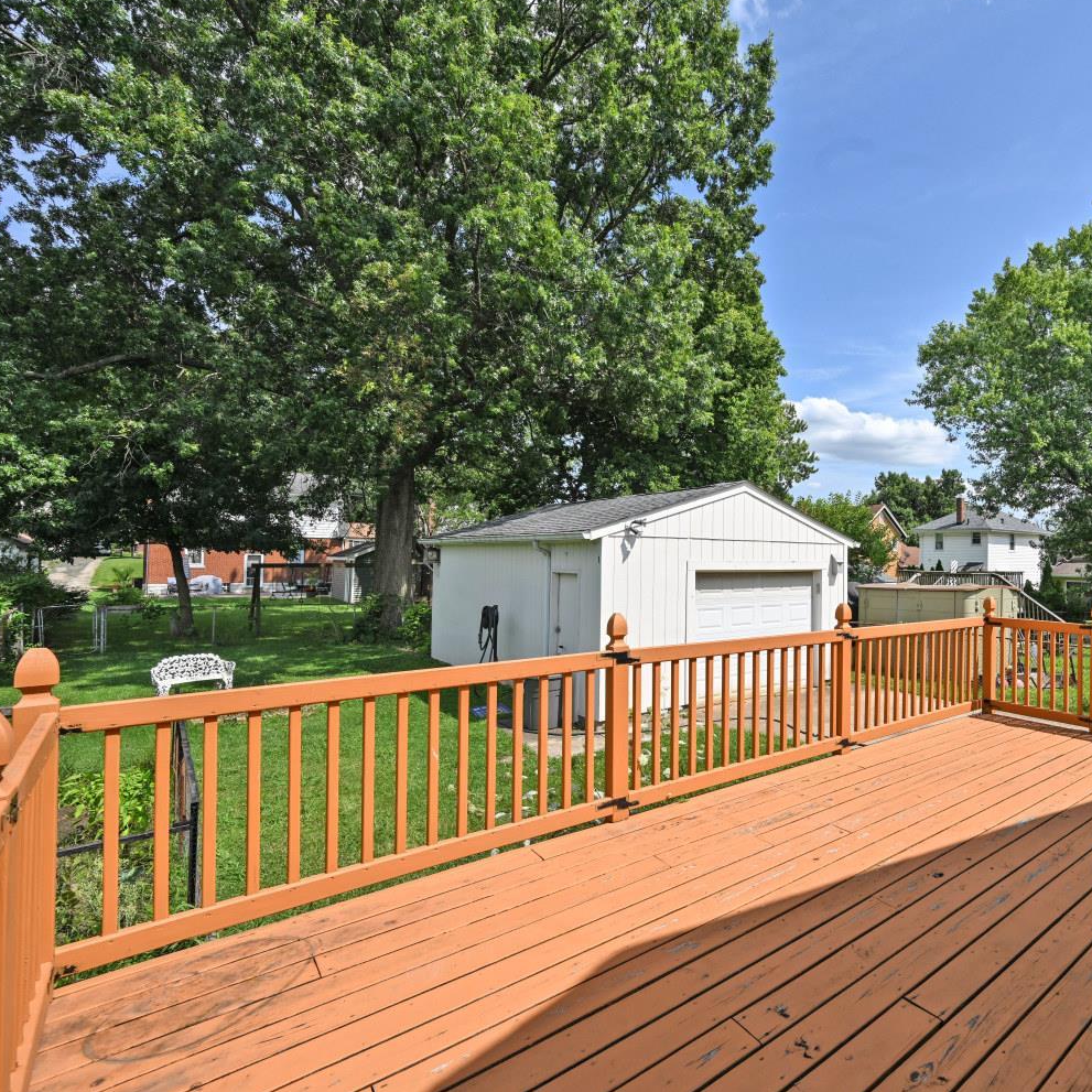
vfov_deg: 80.7
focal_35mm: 18
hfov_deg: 75.0
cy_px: 543
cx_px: 818
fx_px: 642
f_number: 7.1
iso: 100
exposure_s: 1/400
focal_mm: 14
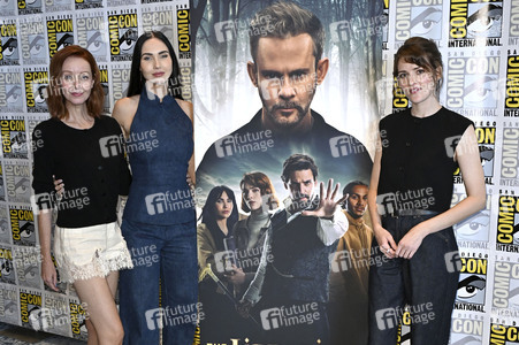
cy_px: 172
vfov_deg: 36.8
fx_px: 519
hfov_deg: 53.2
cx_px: 260
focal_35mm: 36
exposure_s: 1/250
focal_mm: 36
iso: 2000
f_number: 6.3
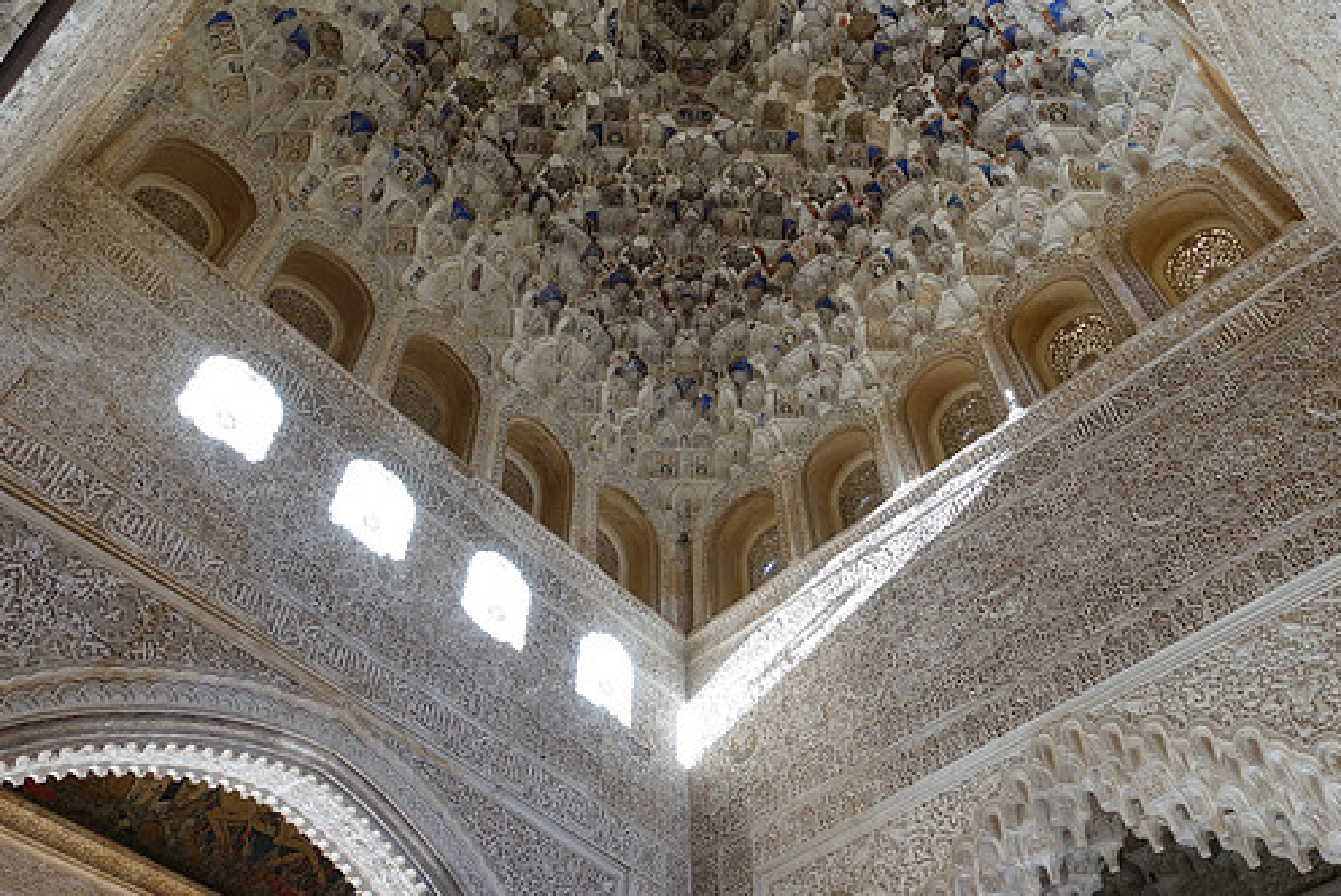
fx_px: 1044
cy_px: 398
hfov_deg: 65.4
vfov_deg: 46.4
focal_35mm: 28
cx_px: 712
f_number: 2.8
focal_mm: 8.8
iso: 125
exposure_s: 1/30
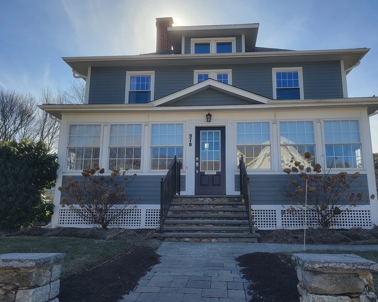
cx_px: 205
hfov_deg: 62.1
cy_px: 152
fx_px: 313
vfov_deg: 51.5
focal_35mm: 28
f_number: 1.8
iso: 40
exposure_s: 1/1517
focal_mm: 5.4
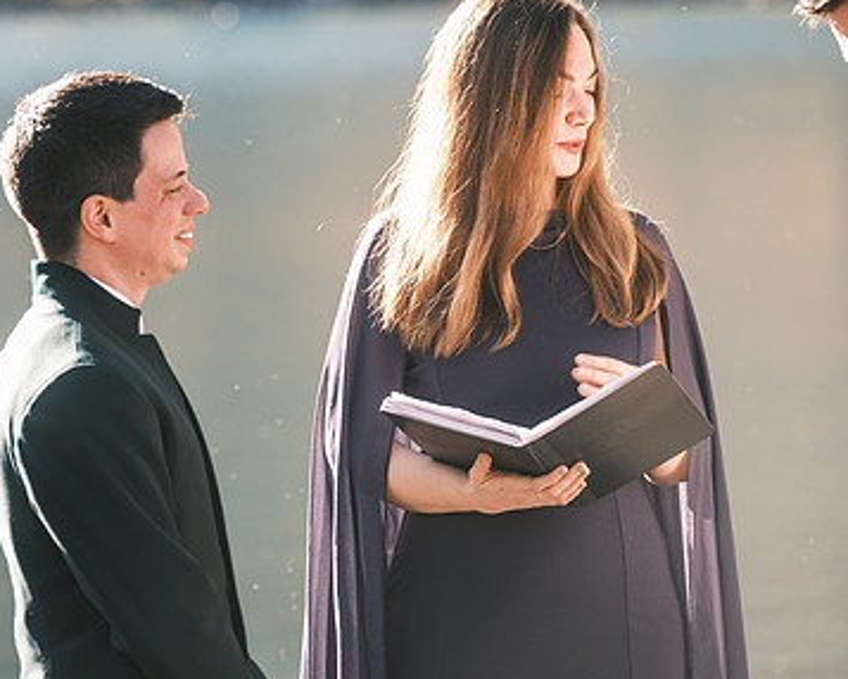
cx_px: 283
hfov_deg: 7.6
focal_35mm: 253
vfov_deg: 6.1
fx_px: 6353
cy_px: 293
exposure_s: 1/300
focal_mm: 110.6
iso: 200
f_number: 2.8
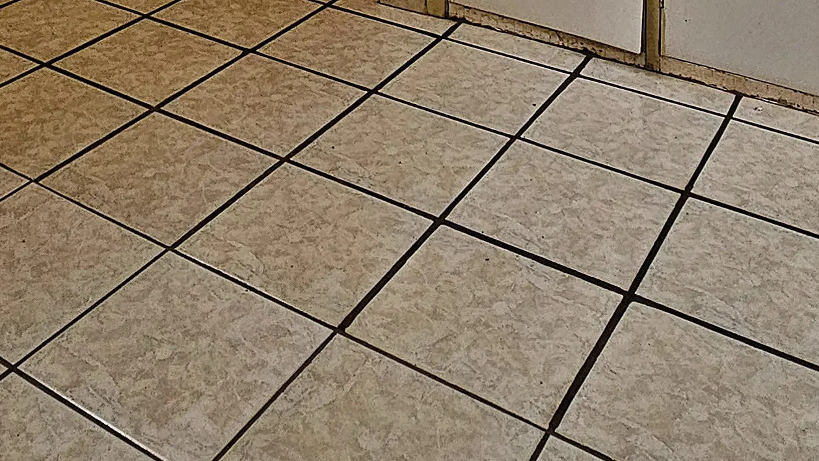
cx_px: 286
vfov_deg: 18.4
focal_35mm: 45
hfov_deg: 44.9
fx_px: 977
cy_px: -444
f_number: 2.2
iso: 64
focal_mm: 2.2
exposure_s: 1/264
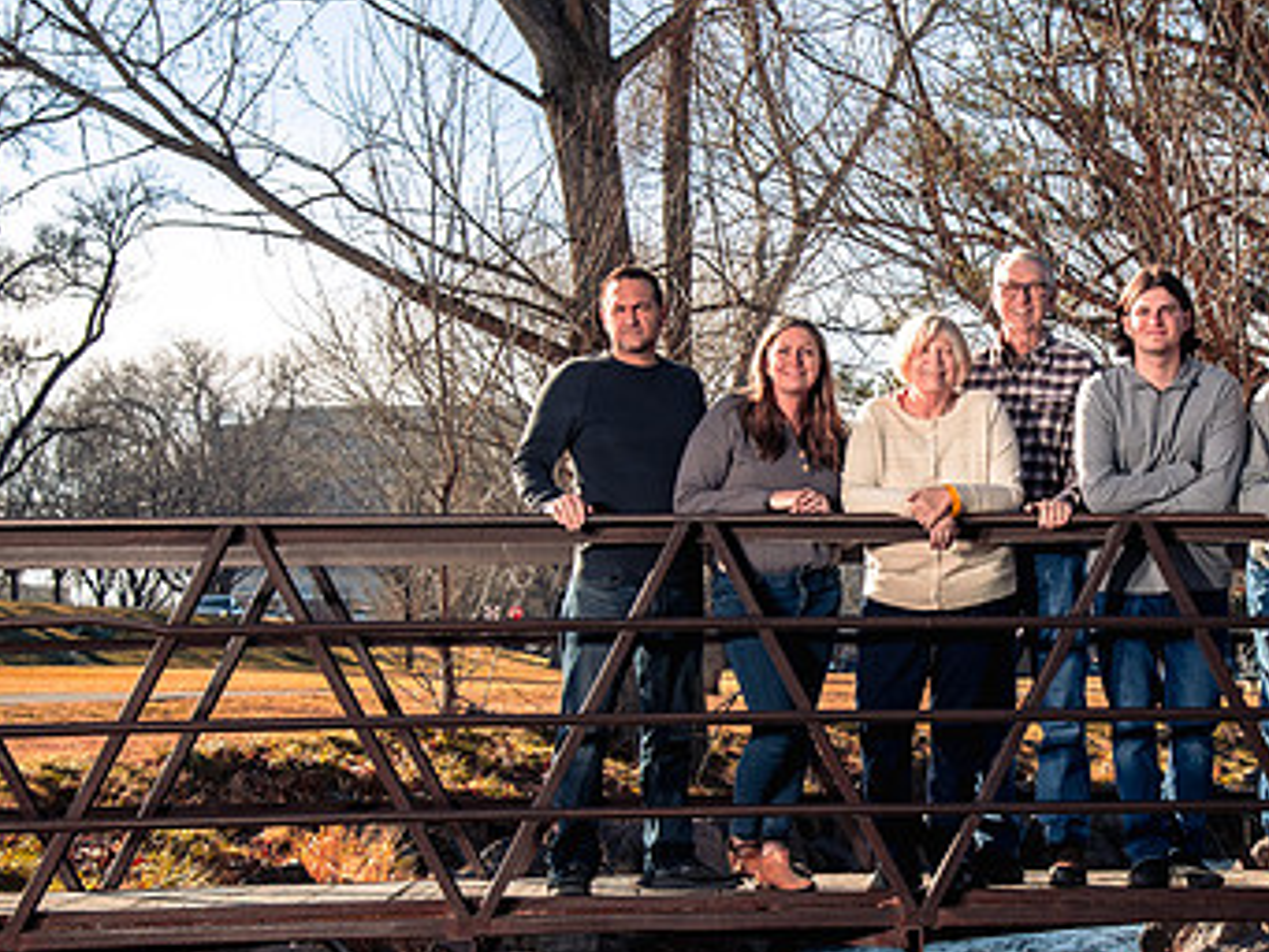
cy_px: 587
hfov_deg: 22.2
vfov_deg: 17.0
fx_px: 3190
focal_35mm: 87
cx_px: 1038
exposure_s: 1/250
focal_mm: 46
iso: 200
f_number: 9
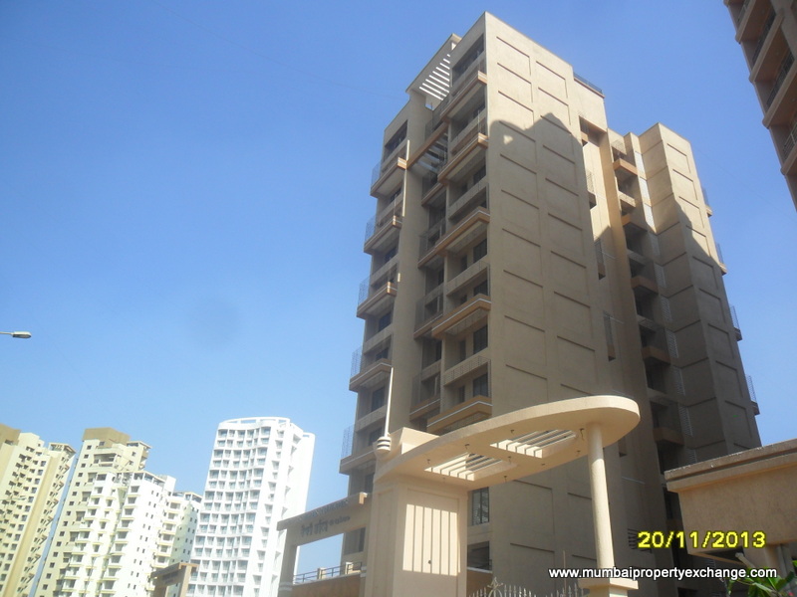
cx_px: 398
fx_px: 622
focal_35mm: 27
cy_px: 298
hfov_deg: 65.3
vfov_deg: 51.4
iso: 100
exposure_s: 1/1000
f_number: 3.5
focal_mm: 4.9
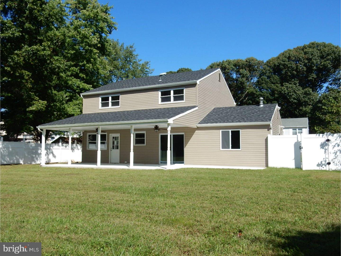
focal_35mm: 30
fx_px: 296
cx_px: 170
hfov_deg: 60.0
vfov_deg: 46.8
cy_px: 128
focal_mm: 5.4
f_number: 4
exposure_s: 1/1250
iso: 125
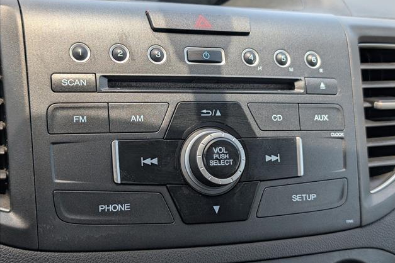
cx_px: 201
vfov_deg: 26.0
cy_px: 125
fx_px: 571
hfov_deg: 38.2
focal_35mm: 52
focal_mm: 6.9
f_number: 1.68
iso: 28
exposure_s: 1/263
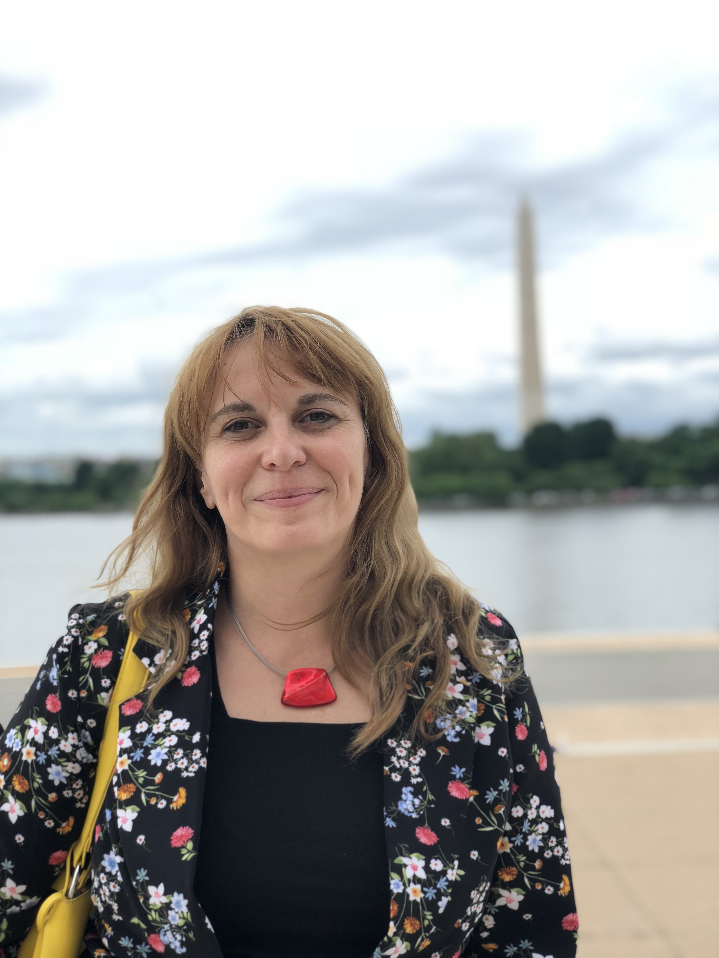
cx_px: 360
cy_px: 479
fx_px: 1440
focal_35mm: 52
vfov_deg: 36.8
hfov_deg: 28.0
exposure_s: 1/120
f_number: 2.4
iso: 16
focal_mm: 6
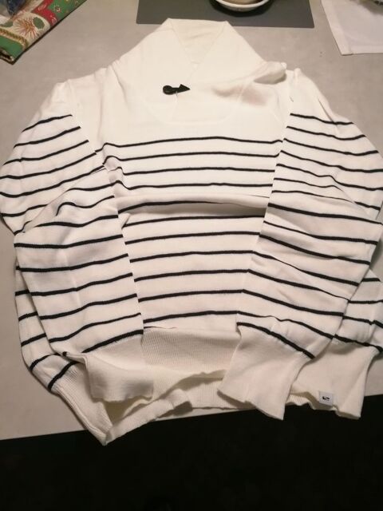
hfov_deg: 51.4
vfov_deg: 65.3
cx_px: 192
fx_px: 398
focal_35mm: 27
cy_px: 256
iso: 400
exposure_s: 1/25
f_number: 1.8
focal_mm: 4.75
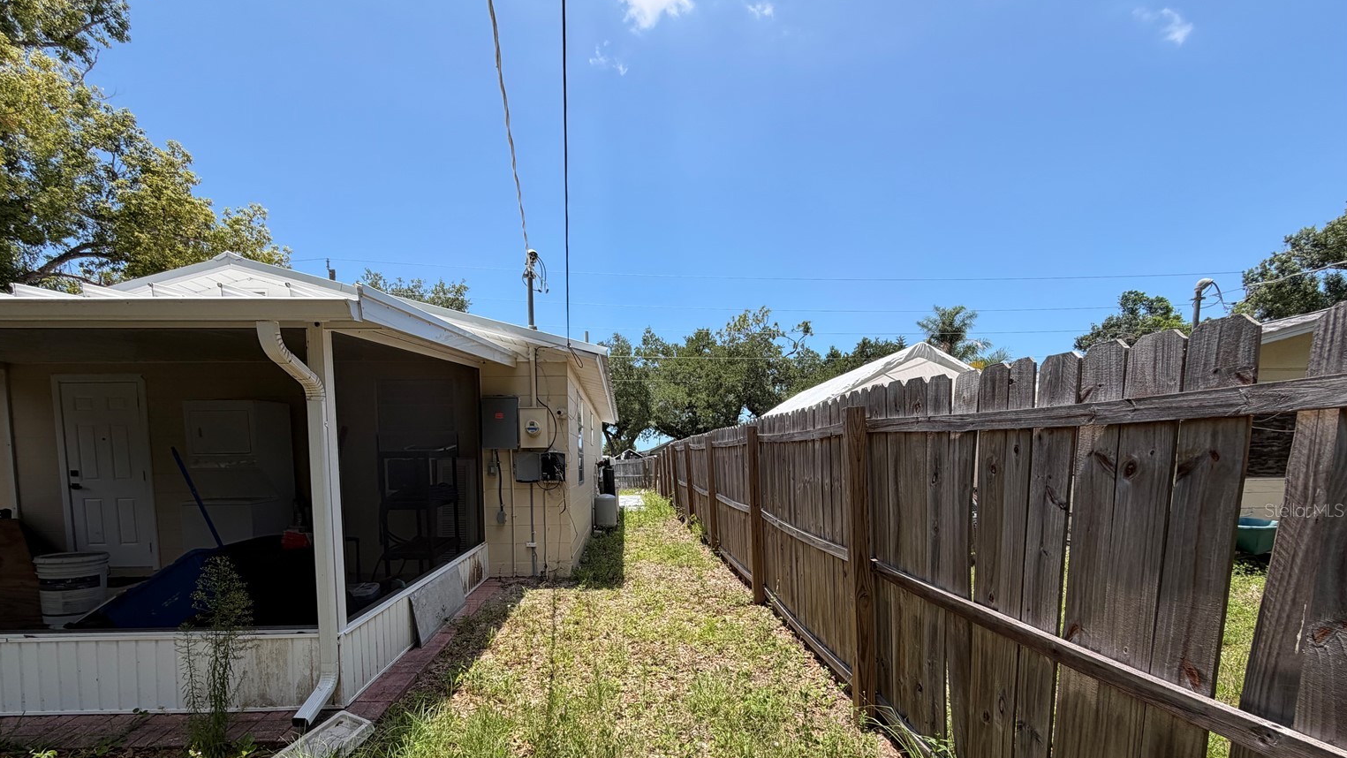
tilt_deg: -4.0
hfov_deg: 99.3
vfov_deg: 65.2
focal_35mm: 16
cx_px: 641
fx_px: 572
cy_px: 510
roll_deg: +0.7
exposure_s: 1/770
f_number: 2.2
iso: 32
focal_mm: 2.22
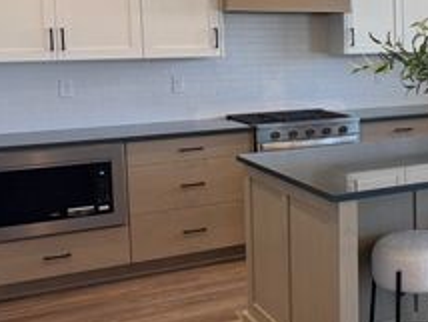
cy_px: 103
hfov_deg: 31.7
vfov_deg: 26.0
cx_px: 428
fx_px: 693
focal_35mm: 56
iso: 200
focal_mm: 6.76
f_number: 1.78
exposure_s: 1/240
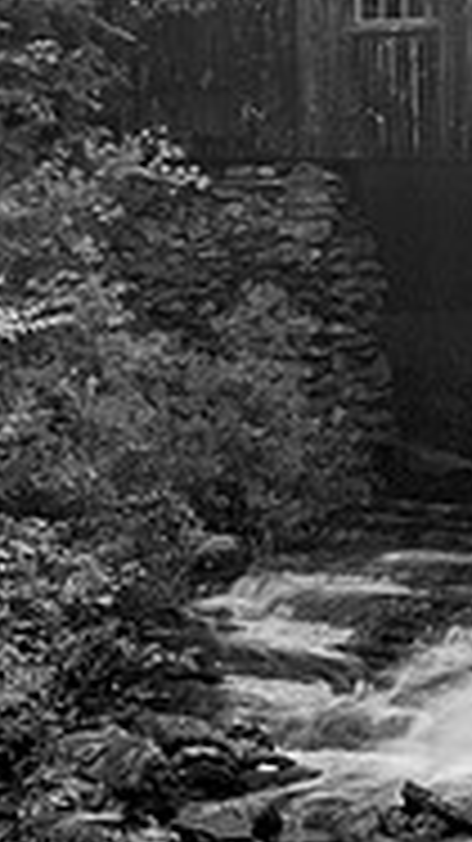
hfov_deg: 10.1
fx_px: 2613
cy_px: 59
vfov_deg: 17.9
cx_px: 652
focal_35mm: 117
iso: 200
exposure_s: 1/1.67
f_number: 16
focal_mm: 31
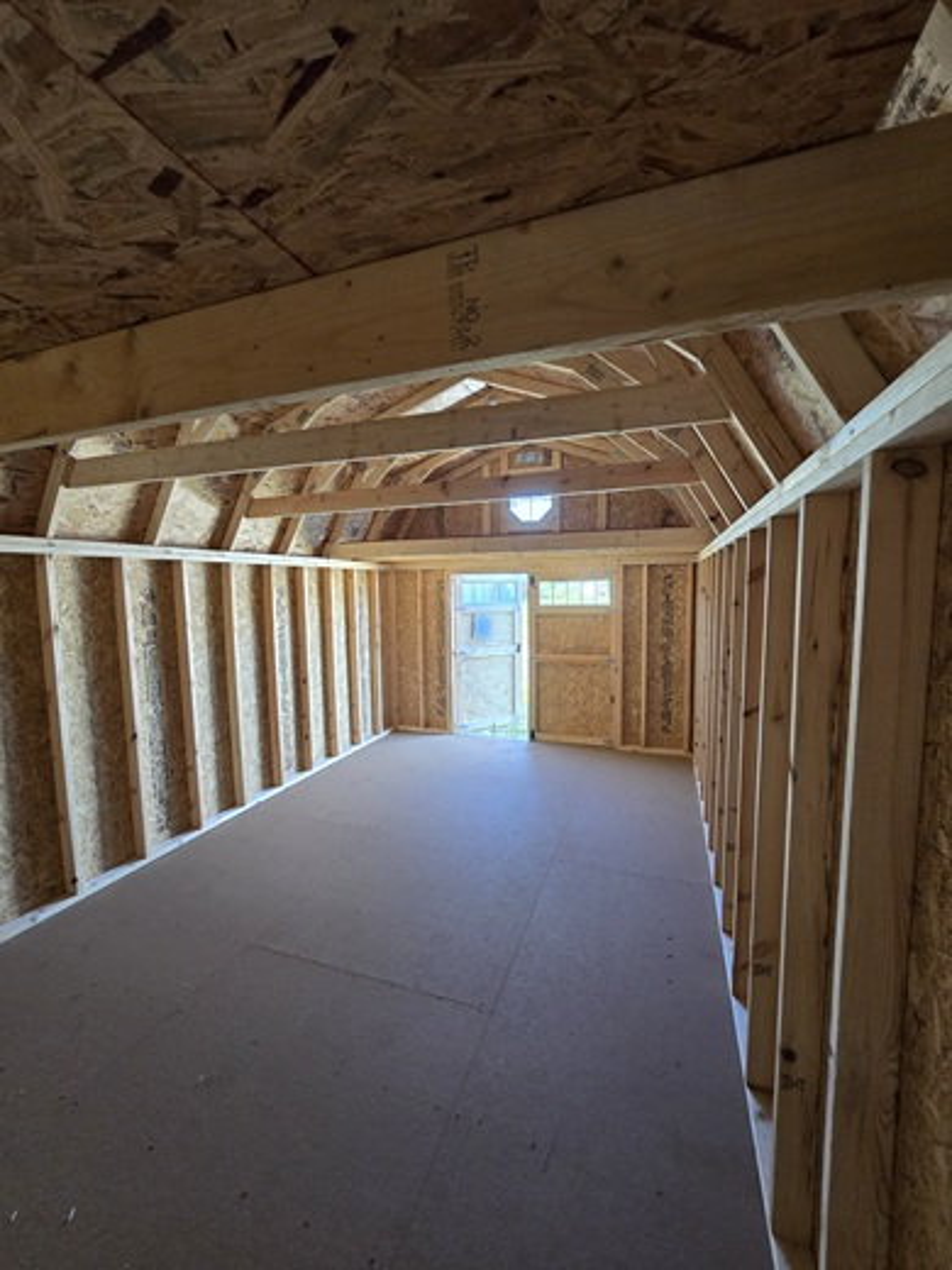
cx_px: 476
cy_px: 635
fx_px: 477
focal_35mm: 13
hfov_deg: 89.9
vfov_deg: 106.2
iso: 320
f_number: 2.2
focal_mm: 2.2
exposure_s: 1/60
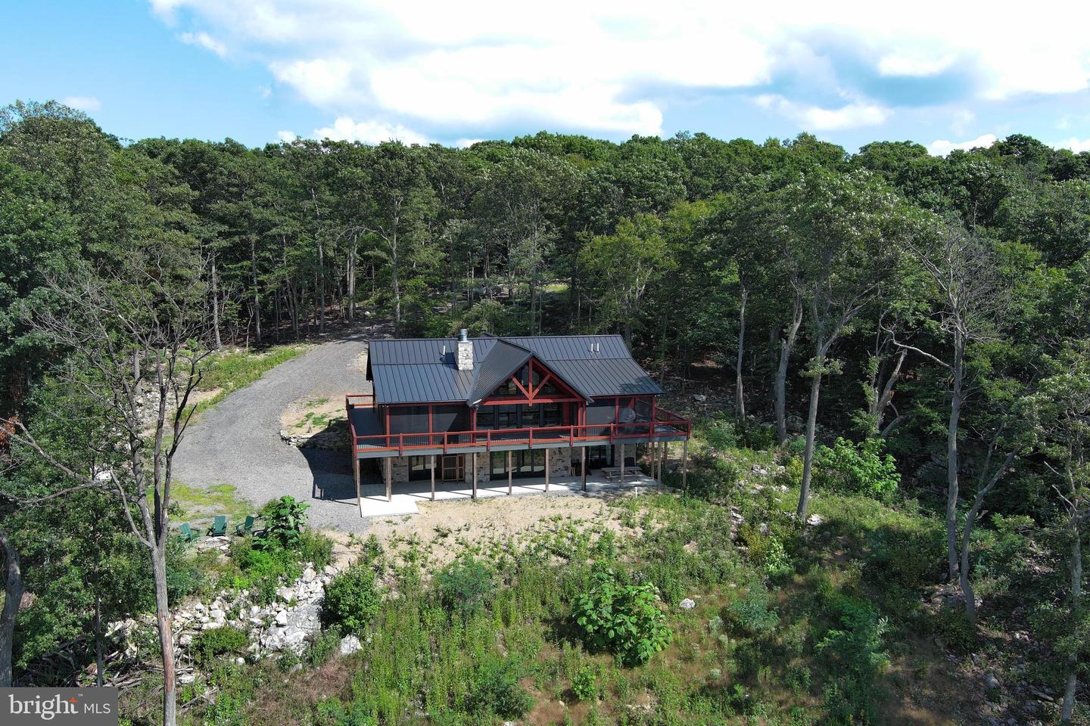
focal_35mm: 29
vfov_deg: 45.0
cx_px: 545
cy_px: 363
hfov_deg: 63.7
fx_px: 878
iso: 100
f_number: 2.8
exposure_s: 1/835
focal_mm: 10.57
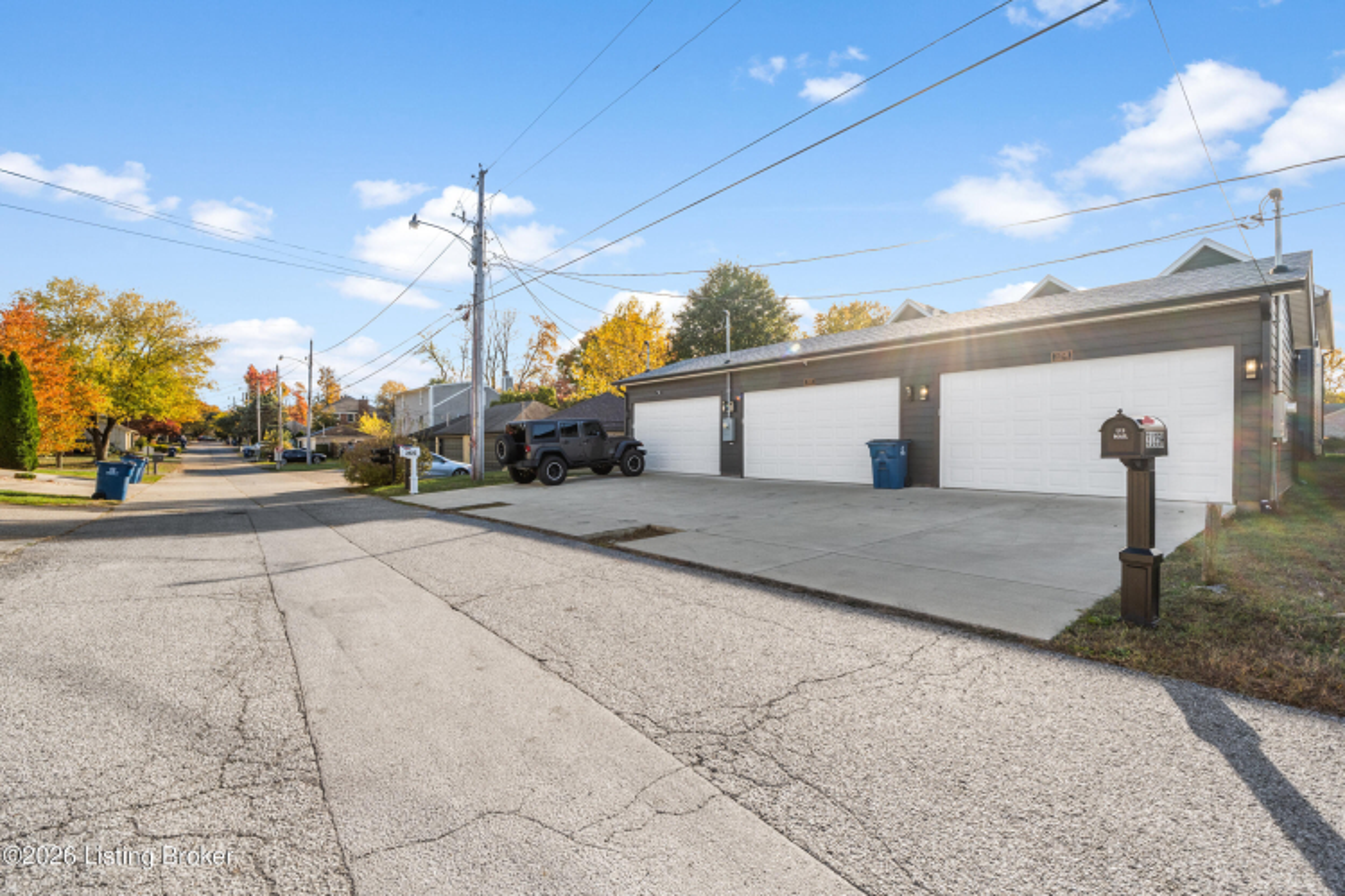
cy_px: 448
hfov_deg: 97.6
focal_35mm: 16
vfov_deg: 74.6
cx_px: 672
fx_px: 588
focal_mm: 10.5
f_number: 9
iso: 400
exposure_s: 1/800
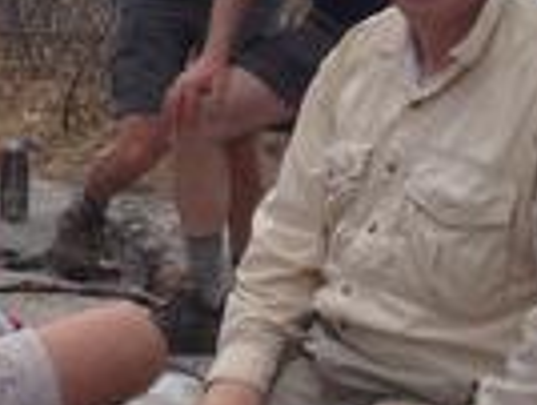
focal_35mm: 123
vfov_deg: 12.0
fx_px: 1912
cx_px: -68
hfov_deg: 15.5
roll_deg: +3.8
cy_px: 54
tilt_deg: -16.6
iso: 50
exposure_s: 1/1004
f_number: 2.4
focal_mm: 4.12
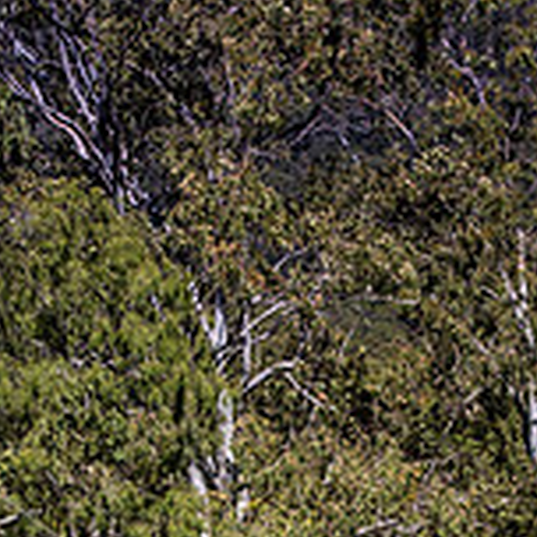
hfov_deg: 5.7
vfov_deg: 5.6
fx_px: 5423
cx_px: 329
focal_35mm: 309
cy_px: 728
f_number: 5
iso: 250
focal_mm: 82
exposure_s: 1/2500
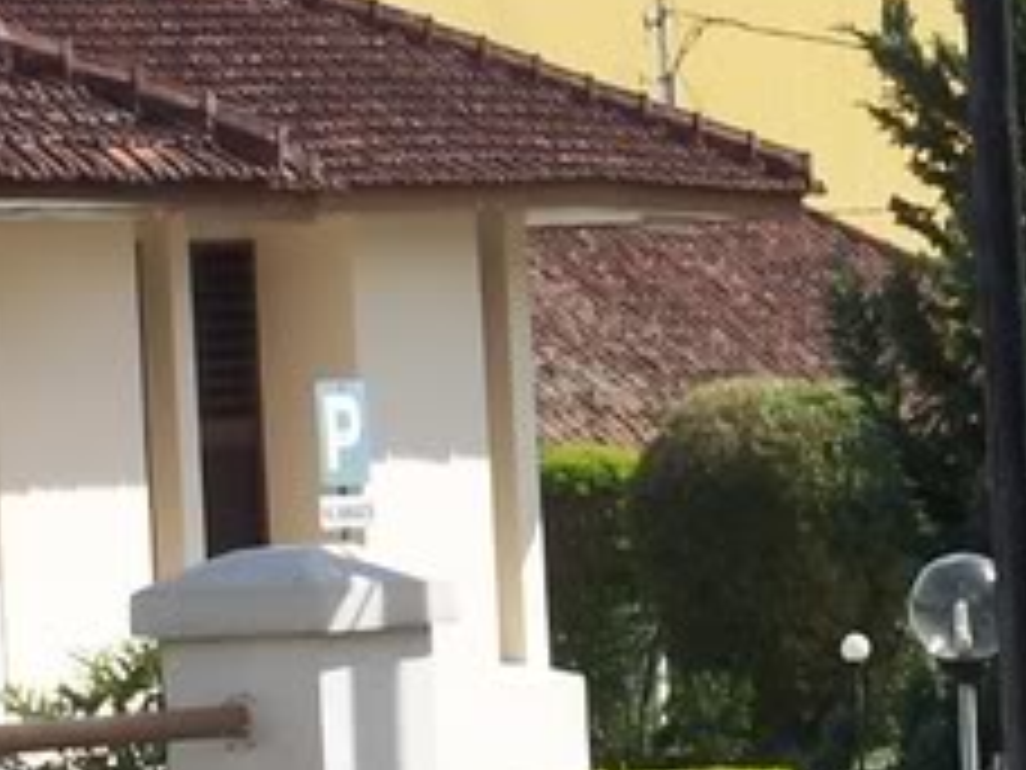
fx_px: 10907
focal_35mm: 368
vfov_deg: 4.0
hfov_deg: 5.4
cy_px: 347
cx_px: 1264
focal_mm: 17.5
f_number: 4.5
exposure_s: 1/500
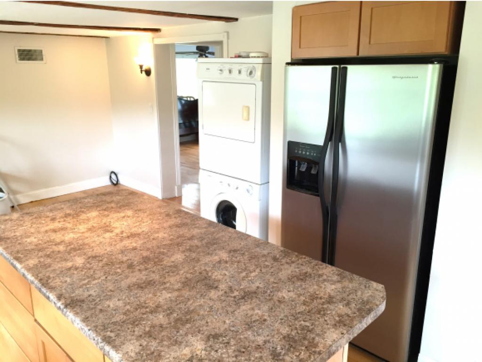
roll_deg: +0.3
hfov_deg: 61.6
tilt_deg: -16.1
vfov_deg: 48.3
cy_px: 181
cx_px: 241
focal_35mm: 29
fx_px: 404
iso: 64
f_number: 2.2
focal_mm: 4.15
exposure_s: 1/30
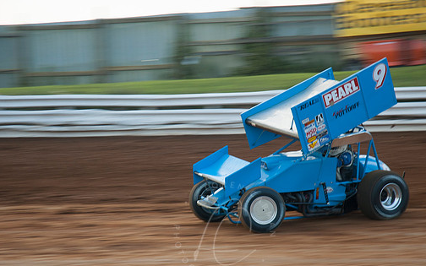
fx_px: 1428
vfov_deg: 10.6
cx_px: 224
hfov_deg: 17.0
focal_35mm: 123
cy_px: 155
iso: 200
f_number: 4.5
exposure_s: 1/160
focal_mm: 70
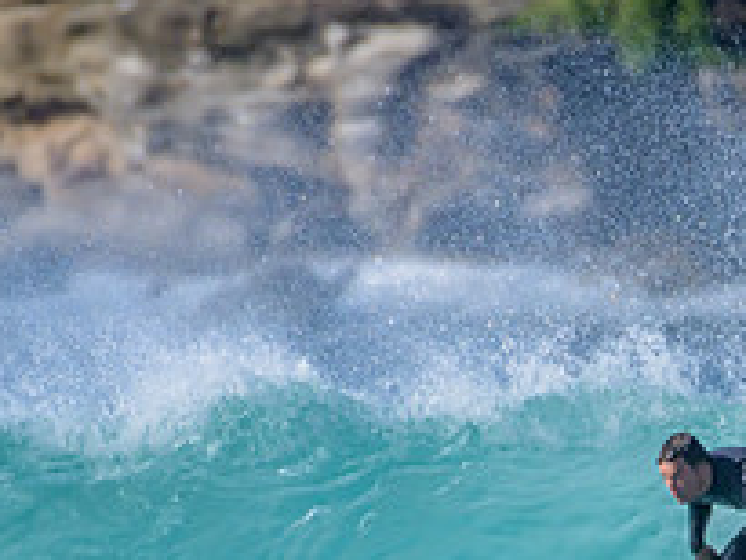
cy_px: 660
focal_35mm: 2723
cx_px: 640
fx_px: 58717
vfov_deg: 0.5
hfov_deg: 0.7
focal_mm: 1000
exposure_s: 1/2000
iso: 1000
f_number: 11
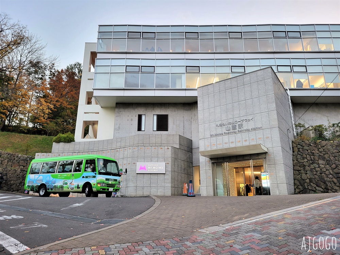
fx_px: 255
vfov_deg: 53.1
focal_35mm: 26
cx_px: 170
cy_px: 128
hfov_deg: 67.3
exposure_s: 1/120
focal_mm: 5.4
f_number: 1.8
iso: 125
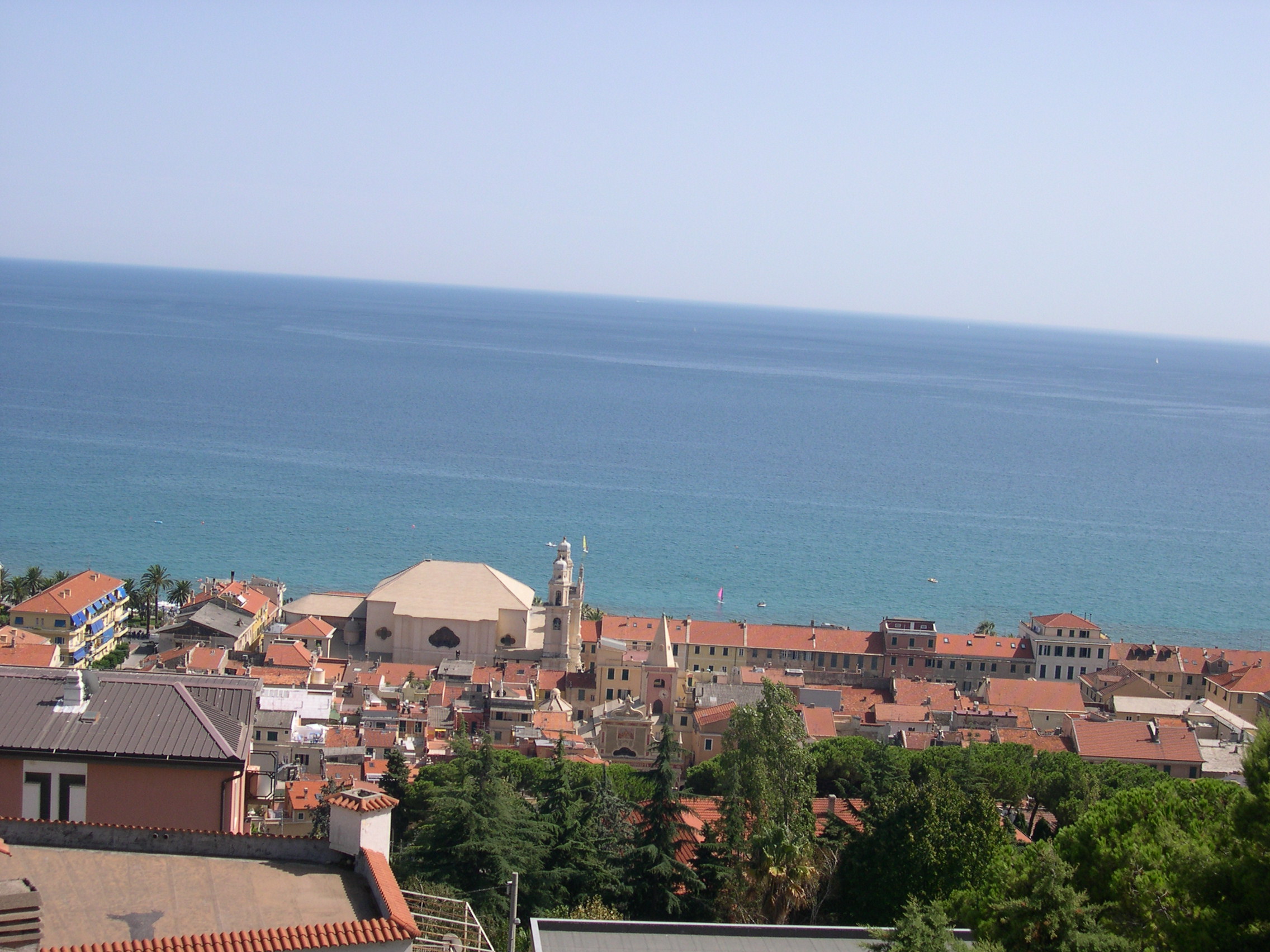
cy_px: 476
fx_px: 1908
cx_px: 635
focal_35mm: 52
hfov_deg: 36.8
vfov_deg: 28.0
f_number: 8.8
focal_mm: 11.1
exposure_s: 1/137
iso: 100
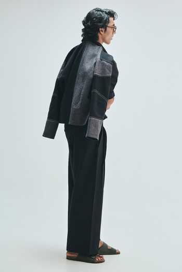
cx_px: 91
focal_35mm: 60
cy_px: 136
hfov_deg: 22.6
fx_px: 455
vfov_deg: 33.4
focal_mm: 60
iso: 400
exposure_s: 1/125
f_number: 8
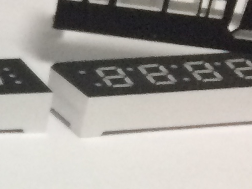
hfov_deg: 9.3
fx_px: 1390
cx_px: -344
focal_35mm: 191
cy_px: 332
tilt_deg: -33.1
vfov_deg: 7.6
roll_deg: -1.5
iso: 125
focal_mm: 4.15
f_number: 2.2
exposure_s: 1/33
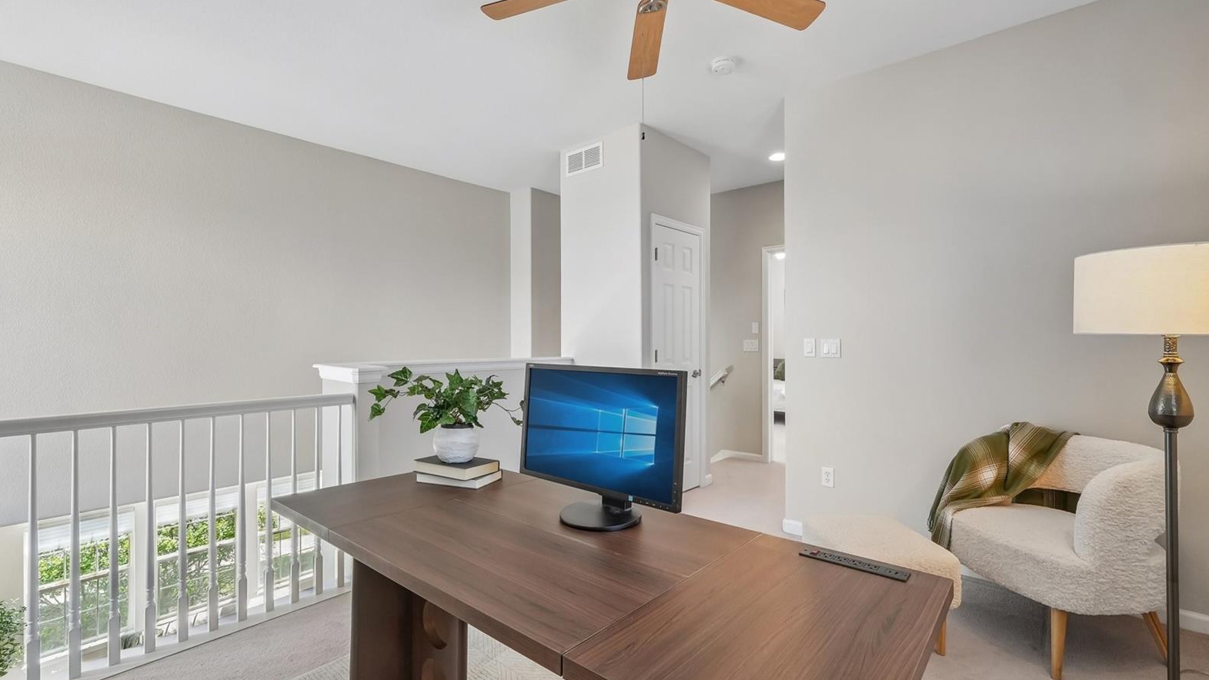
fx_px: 513
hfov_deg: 99.4
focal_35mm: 16
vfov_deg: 67.1
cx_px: 601
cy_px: 337
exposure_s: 1/10
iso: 800
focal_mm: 10
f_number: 8
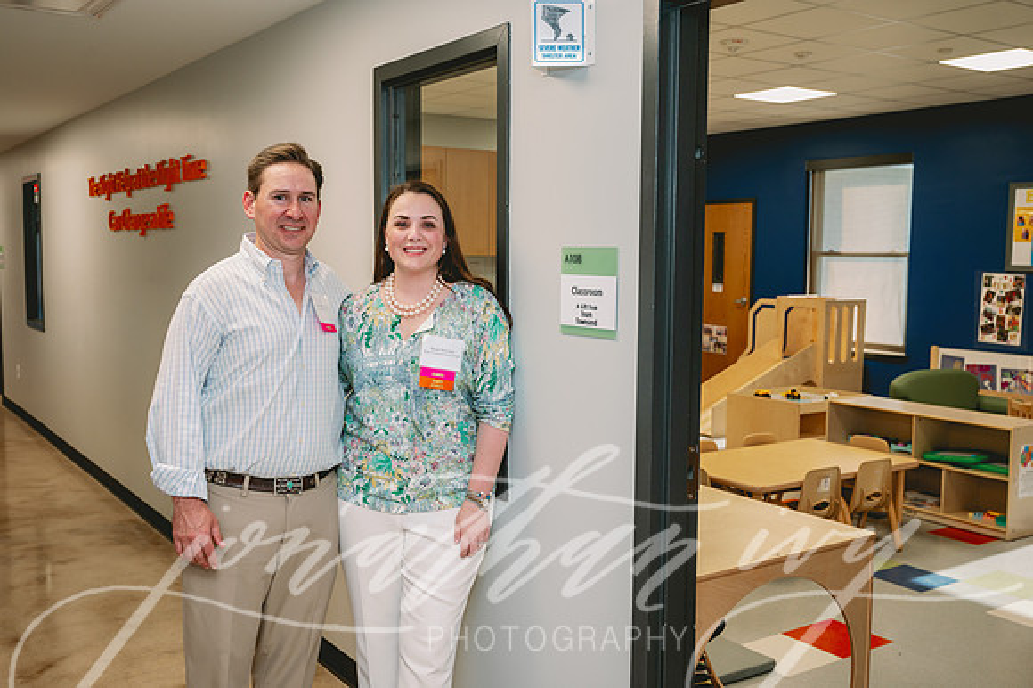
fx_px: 1004
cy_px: 344
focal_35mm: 35
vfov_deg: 37.8
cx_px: 516
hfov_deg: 54.5
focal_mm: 35
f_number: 4.5
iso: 500
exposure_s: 1/125
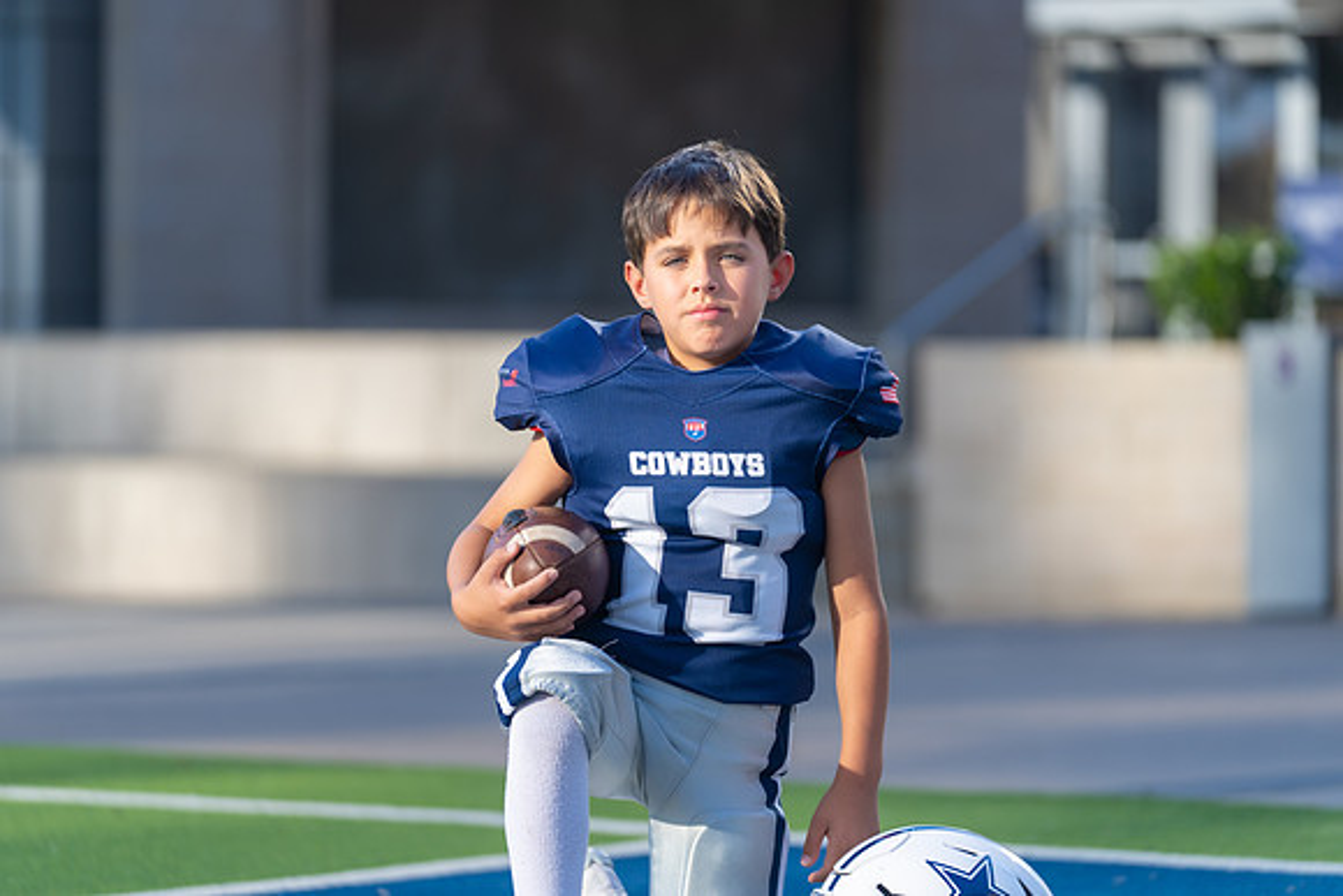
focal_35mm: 154
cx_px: 672
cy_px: 448
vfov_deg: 8.9
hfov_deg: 13.4
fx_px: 5734
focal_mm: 152
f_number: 2.8
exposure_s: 1/640
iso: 100
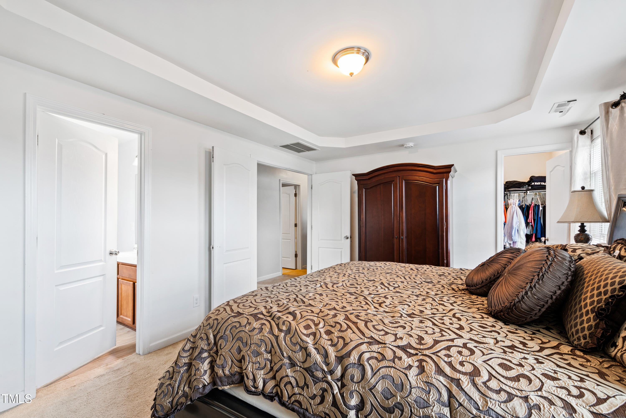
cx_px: 313
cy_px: 209
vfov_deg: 77.3
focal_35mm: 15
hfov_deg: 100.4
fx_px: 261
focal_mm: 10
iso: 100
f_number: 8
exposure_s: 1/1.25
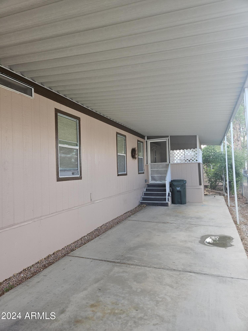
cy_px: 166
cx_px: 124
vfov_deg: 73.9
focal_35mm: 23
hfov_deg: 58.9
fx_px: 220
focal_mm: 5.4
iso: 80
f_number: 1.8
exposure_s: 1/180
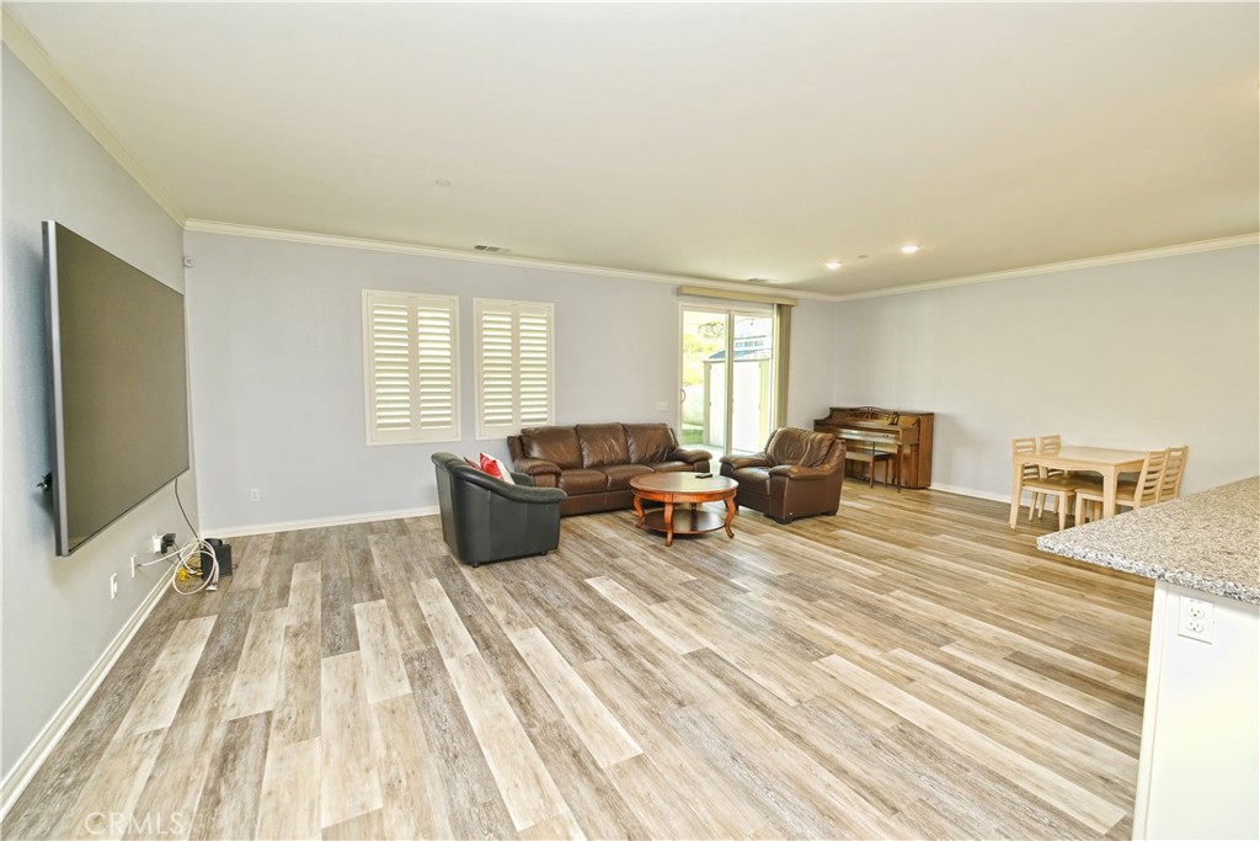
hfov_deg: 100.4
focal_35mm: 15
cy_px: 420
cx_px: 630
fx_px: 525
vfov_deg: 77.3
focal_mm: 10
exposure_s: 1/60
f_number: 4
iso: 320
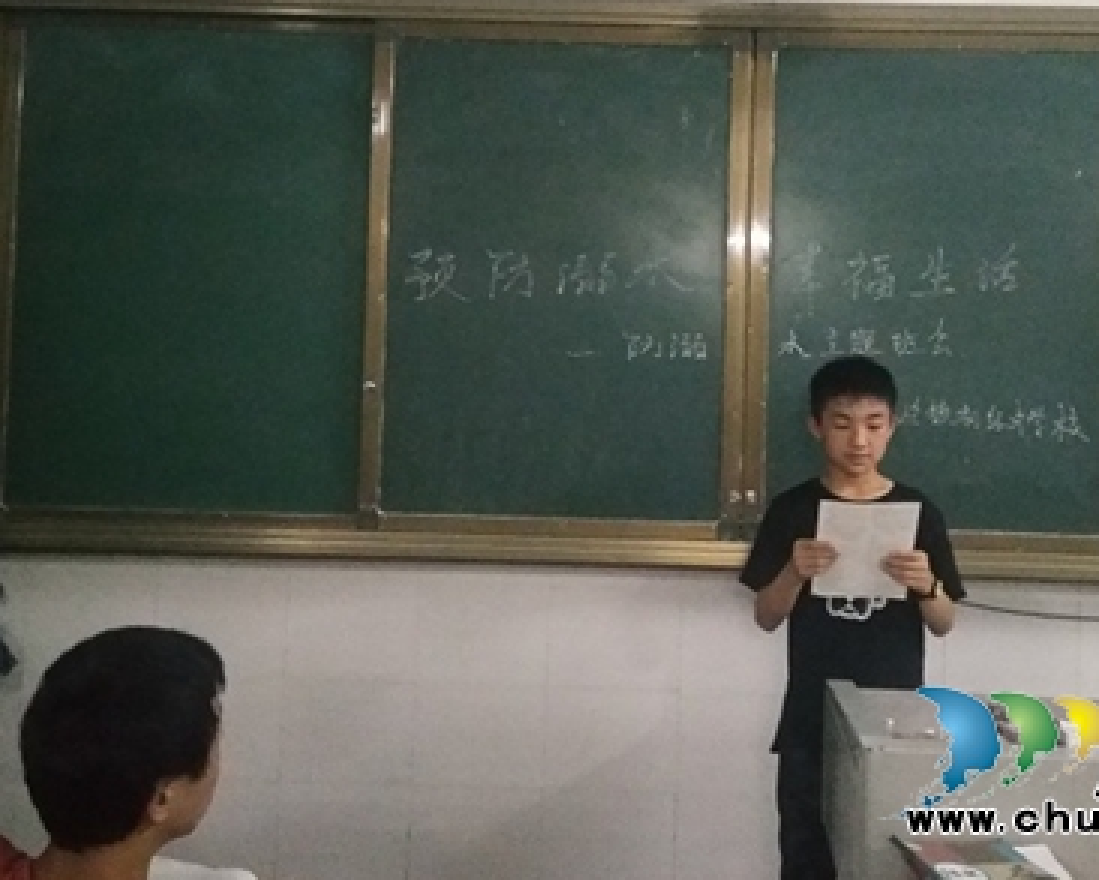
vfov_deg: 51.0
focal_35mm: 28
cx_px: 673
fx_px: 911
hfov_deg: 61.5
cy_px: 326
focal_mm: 3.66
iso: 1757
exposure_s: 1/16.7
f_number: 2.2
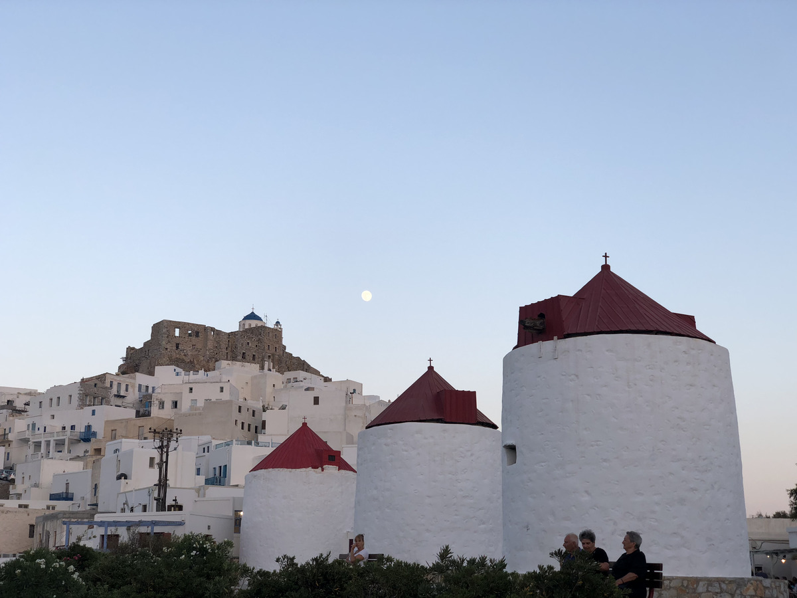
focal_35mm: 52
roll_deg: +0.5
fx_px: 1197
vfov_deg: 28.0
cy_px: 299
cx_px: 398
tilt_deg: +14.3
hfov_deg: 36.8
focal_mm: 6
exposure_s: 1/120
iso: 16
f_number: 2.4
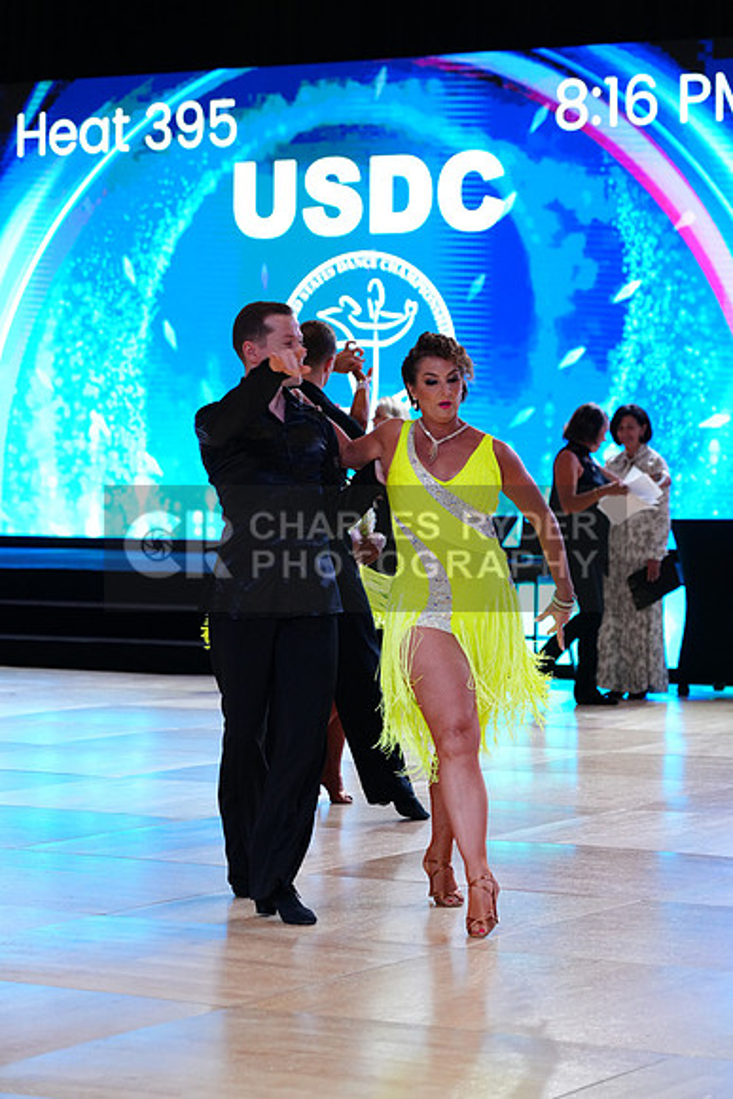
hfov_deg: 13.0
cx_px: 366
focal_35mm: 105
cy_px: 550
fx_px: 3205
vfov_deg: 19.5
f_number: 4
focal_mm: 105
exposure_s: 1/400
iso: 2500
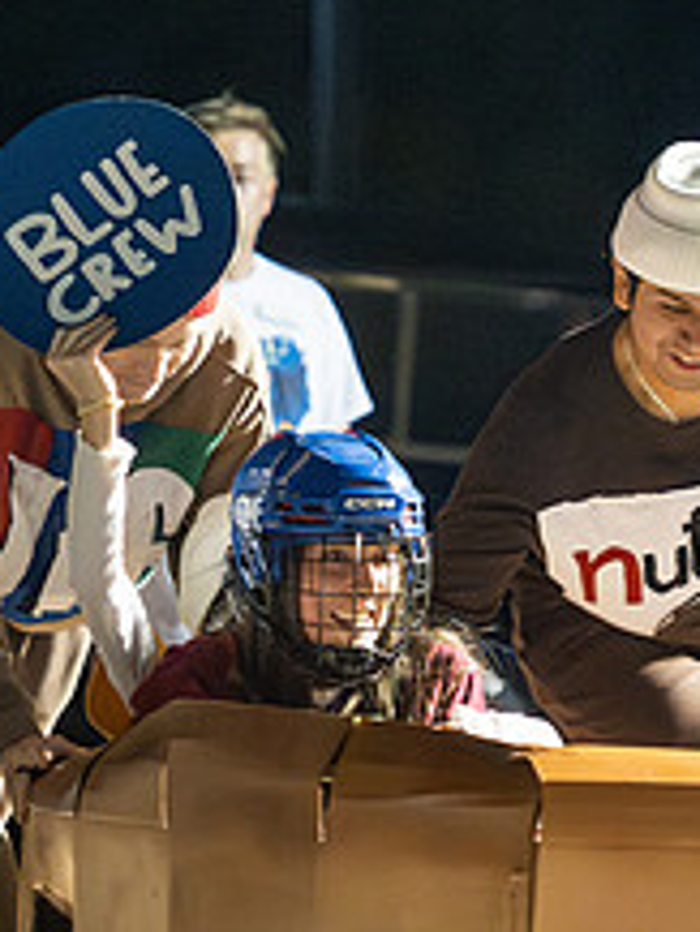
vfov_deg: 3.7
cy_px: 685
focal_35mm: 531
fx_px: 14303
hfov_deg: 2.8
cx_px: 171
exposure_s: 1/250
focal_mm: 135
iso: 4000
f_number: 2.8
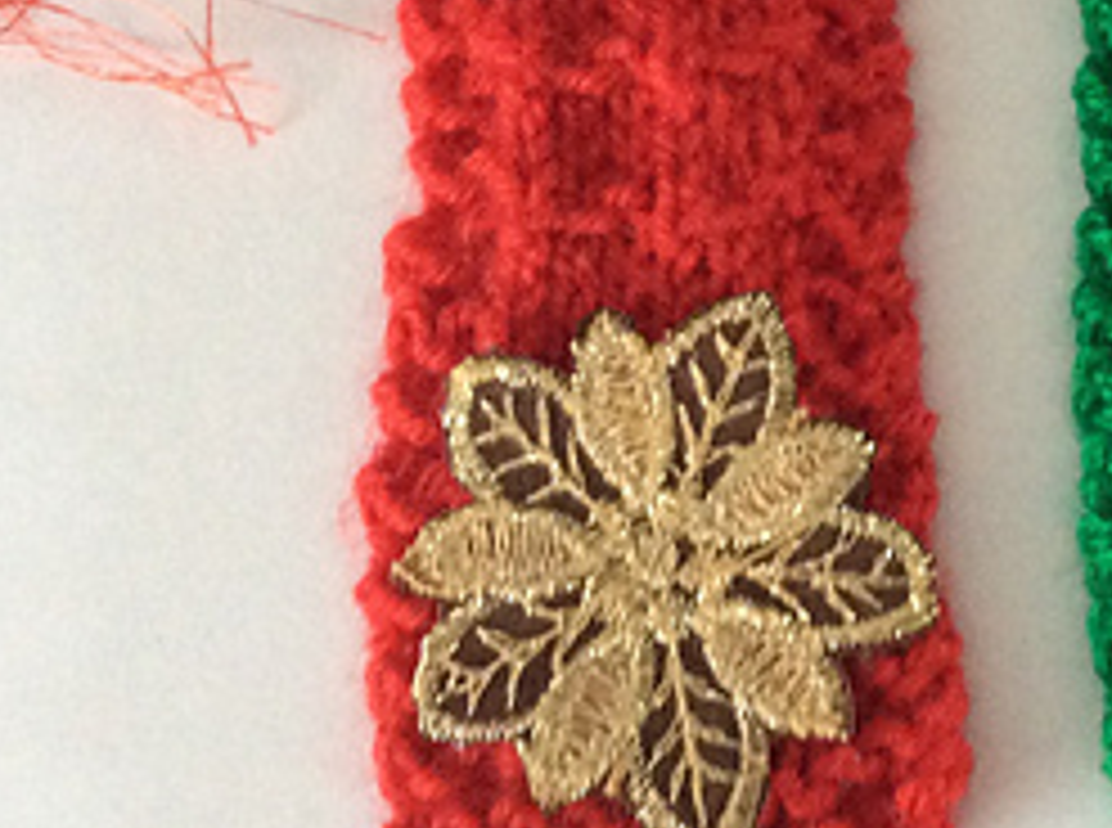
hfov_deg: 22.7
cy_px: 63
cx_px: 1107
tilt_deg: -72.7
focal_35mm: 83
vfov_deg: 17.4
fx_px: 2660
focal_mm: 3.3
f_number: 2.4
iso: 250
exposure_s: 1/25
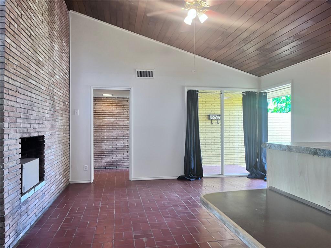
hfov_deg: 67.3
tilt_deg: +1.2
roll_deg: +1.1
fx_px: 249
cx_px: 166
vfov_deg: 53.1
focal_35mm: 26
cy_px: 124
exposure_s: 1/60
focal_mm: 5.1
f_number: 1.6
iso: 125
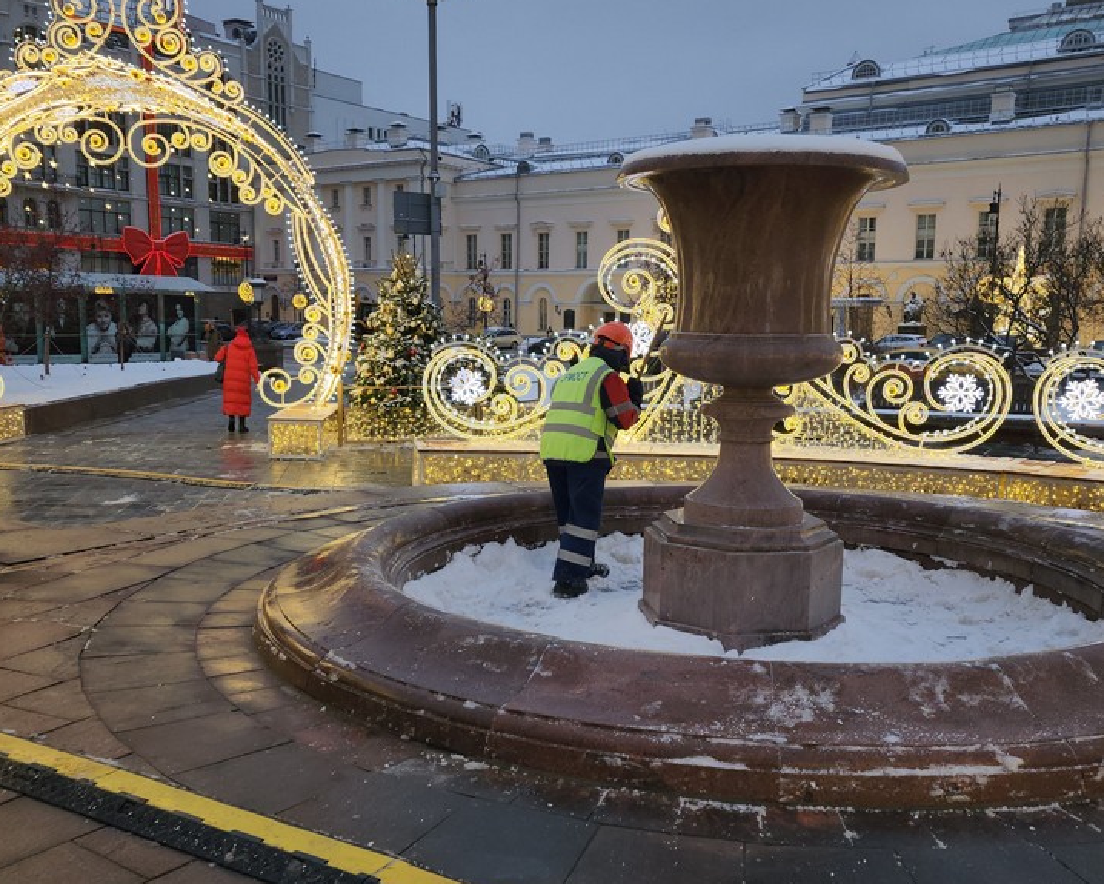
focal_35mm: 25
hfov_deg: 68.1
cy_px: 450
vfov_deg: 56.8
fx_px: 817
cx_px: 574
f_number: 1.8
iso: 25
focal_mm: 6.4
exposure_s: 1/250
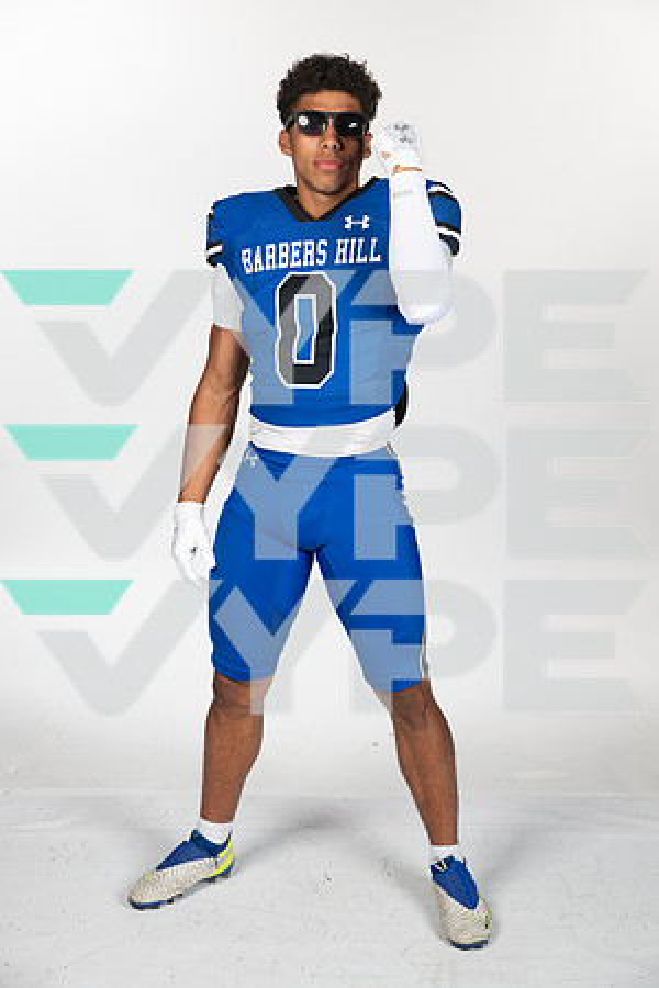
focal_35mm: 65
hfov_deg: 20.9
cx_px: 330
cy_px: 494
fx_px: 1785
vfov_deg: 31.0
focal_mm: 65
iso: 250
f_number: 7.1
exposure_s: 1/400
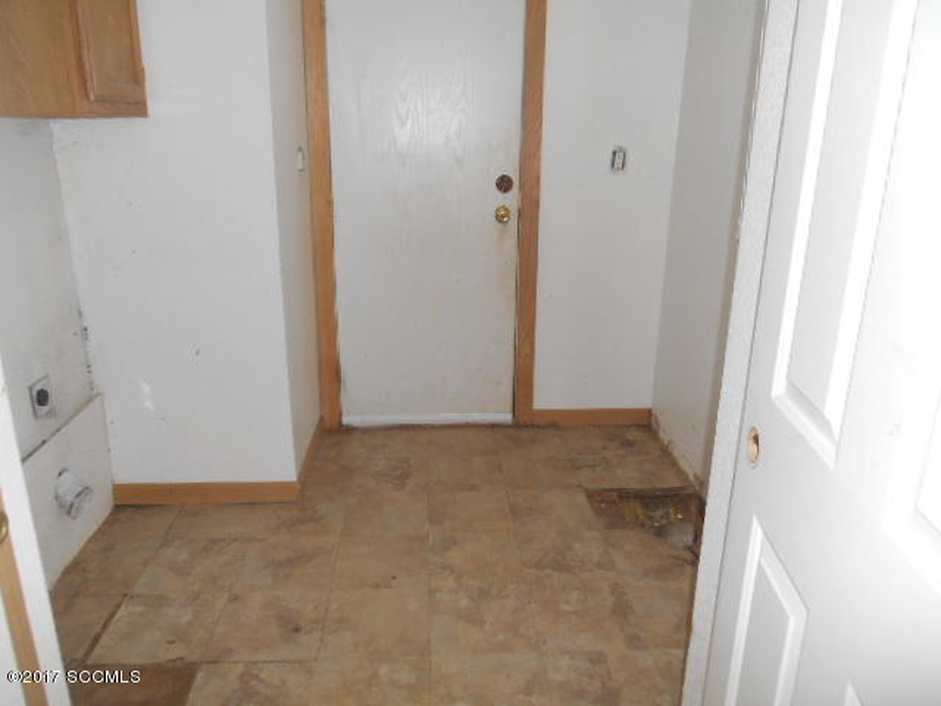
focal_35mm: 26
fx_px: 707
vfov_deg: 53.1
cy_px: 353
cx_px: 470
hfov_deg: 67.3
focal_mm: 4.7
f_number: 3.4
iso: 220
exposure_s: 1/25
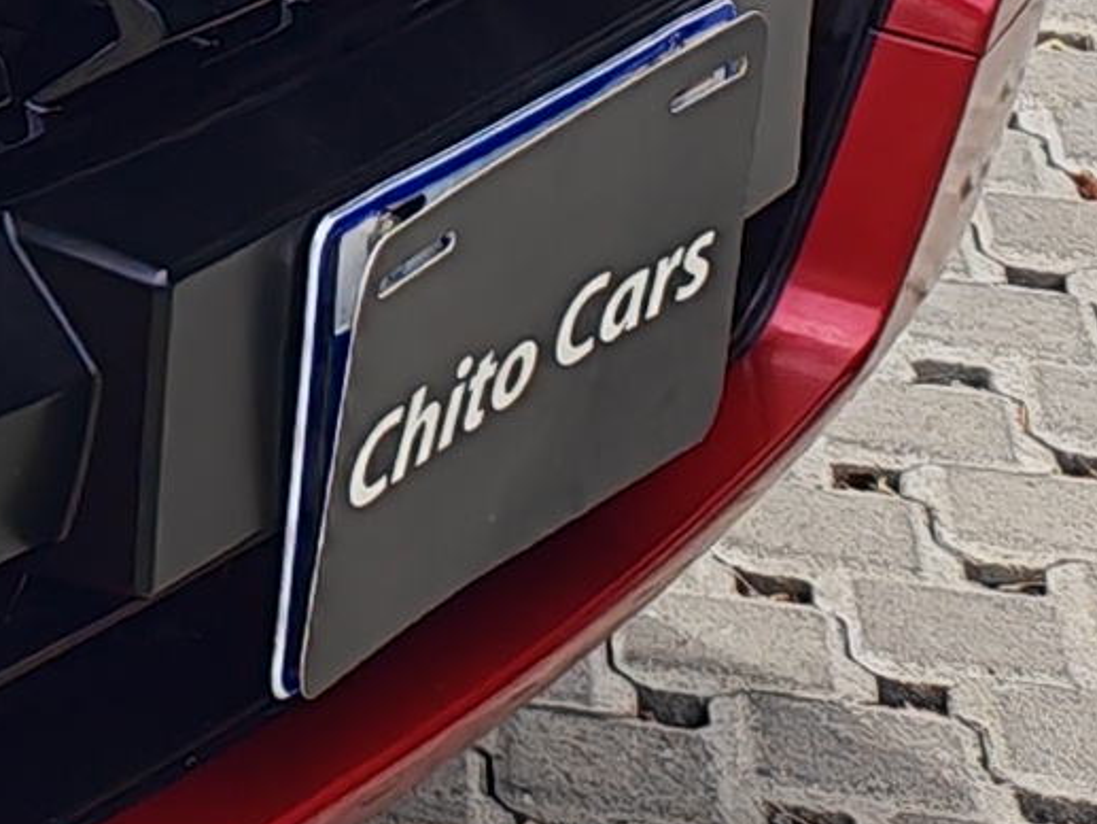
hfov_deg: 8.5
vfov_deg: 7.3
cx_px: -2353
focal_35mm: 190
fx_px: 6023
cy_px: -1223
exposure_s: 1/1300
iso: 50
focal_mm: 6.12
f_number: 1.9
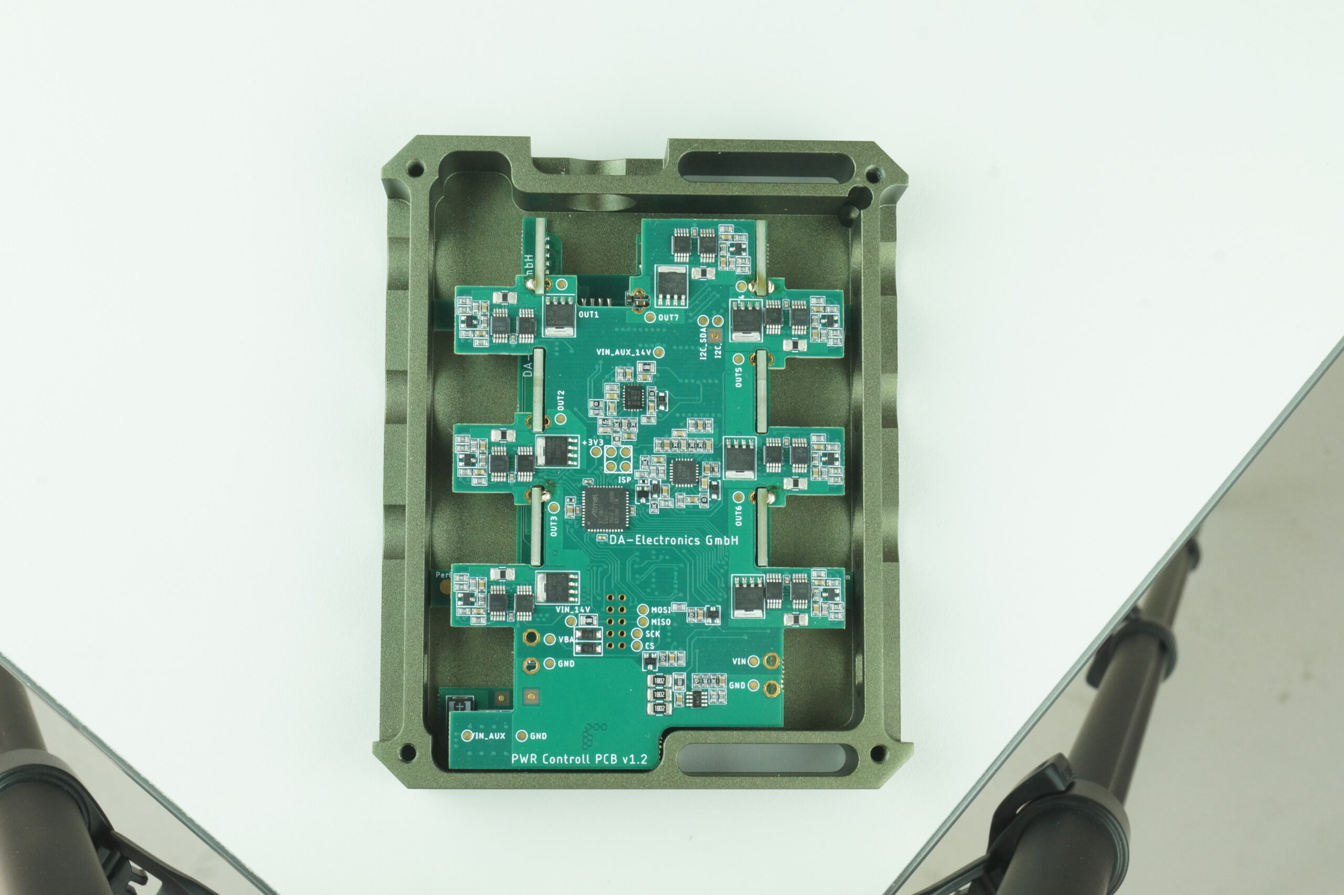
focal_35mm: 52
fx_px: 1959
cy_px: 448
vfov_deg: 25.7
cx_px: 672
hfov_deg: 37.9
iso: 800
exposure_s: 1/20
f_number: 16
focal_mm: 35
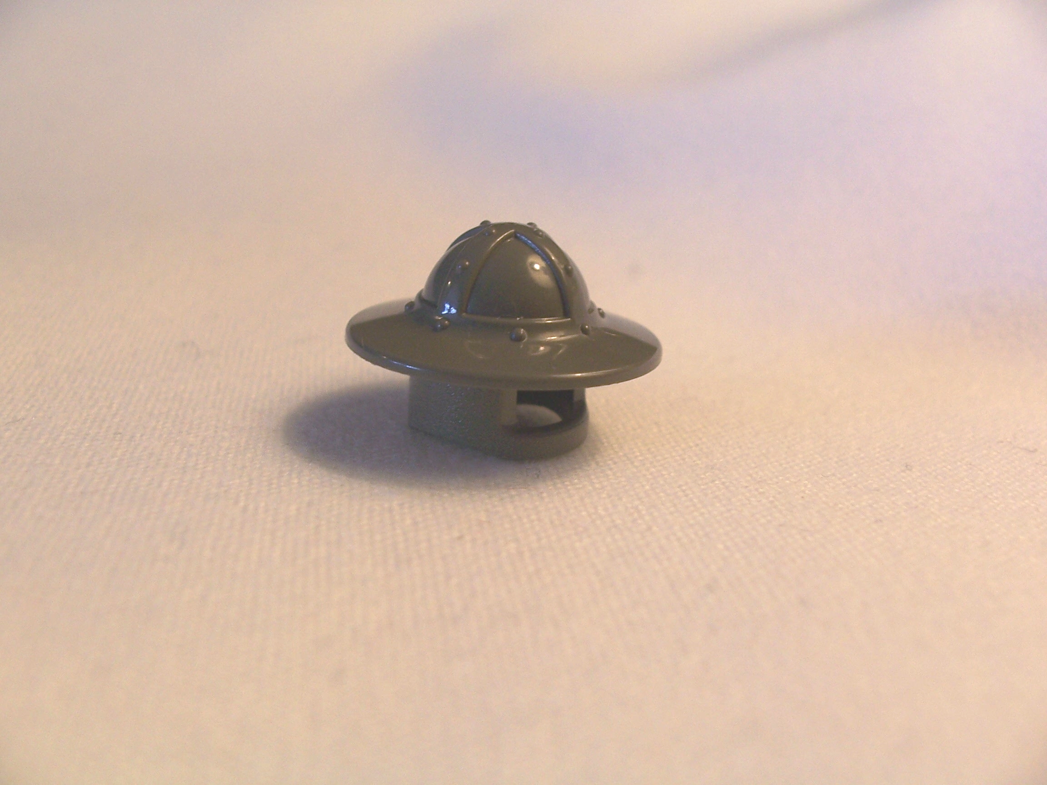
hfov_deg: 52.6
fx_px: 1059
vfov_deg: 40.7
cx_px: 524
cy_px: 392
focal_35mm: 35
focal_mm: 6
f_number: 2.8
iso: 80
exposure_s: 1/90
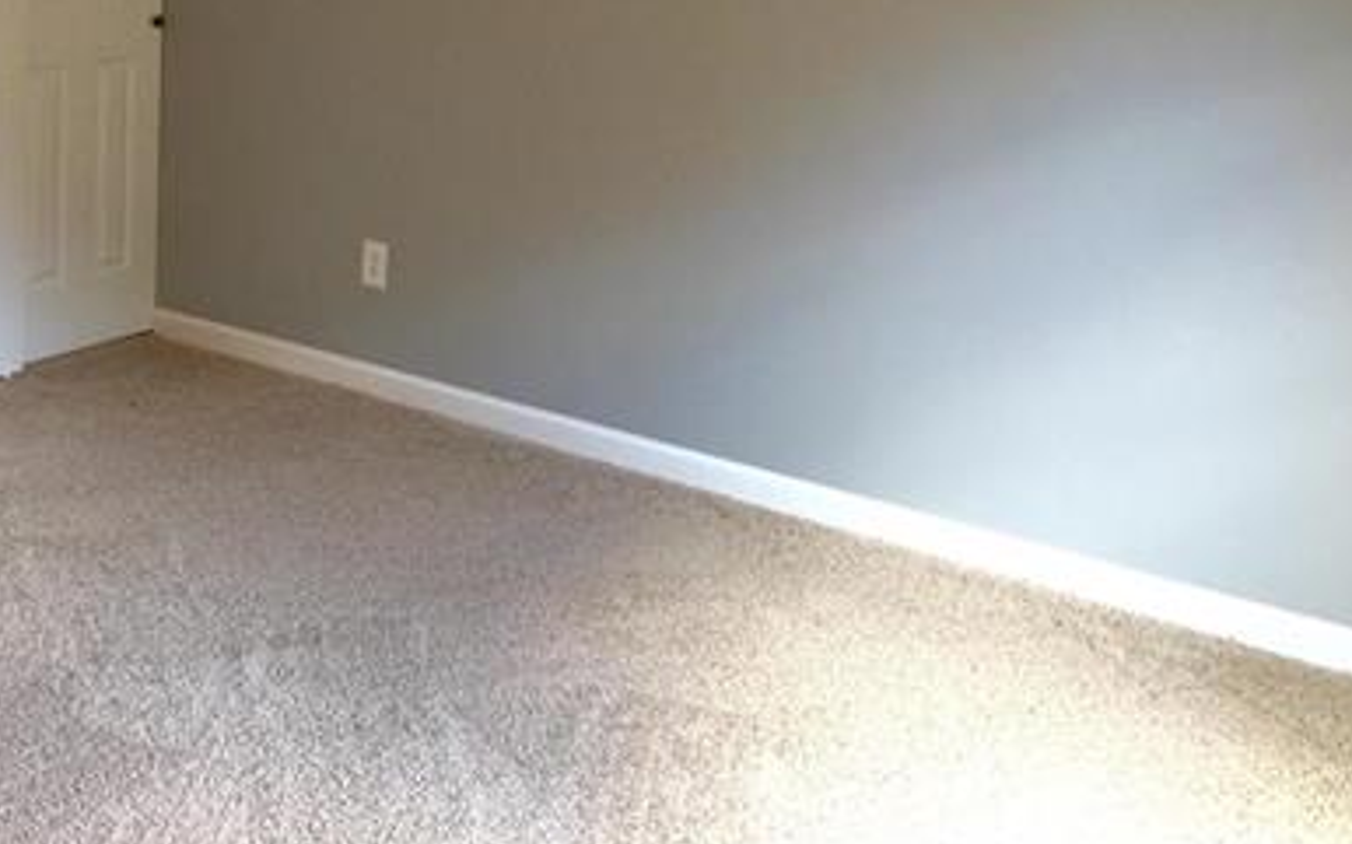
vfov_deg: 24.6
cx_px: 378
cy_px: 98
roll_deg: -3.3
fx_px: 1879
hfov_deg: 38.8
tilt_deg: -8.9
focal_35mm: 51
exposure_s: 1/30
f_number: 2.2
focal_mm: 4.15
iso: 50
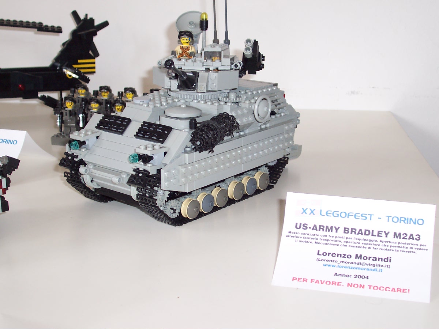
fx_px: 723
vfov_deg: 25.7
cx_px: 220
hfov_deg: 33.8
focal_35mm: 57
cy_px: 164
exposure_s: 1/90
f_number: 3.4
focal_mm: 8.6
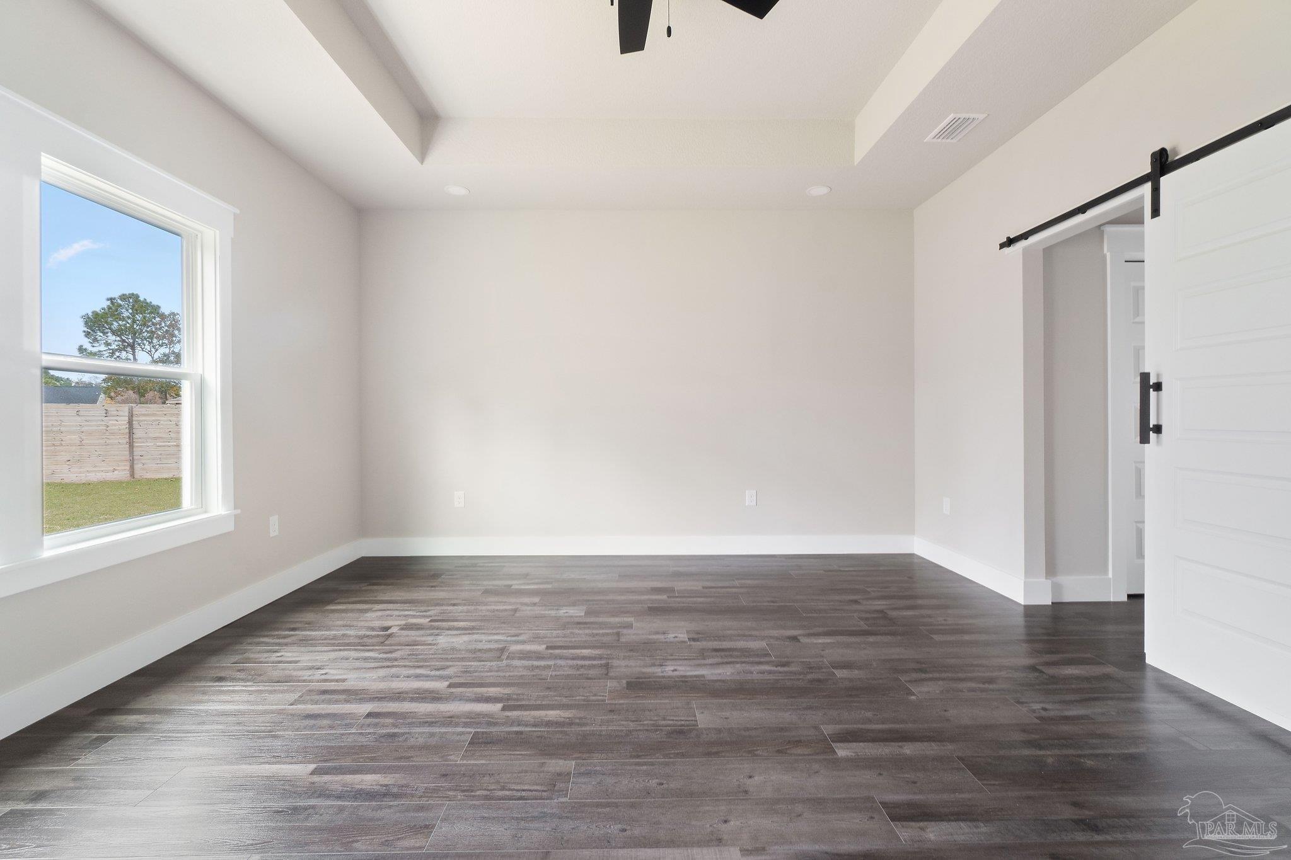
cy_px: 430
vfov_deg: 77.3
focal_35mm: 15
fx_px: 538
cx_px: 646
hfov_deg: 100.4
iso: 400
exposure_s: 1
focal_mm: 10
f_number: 11
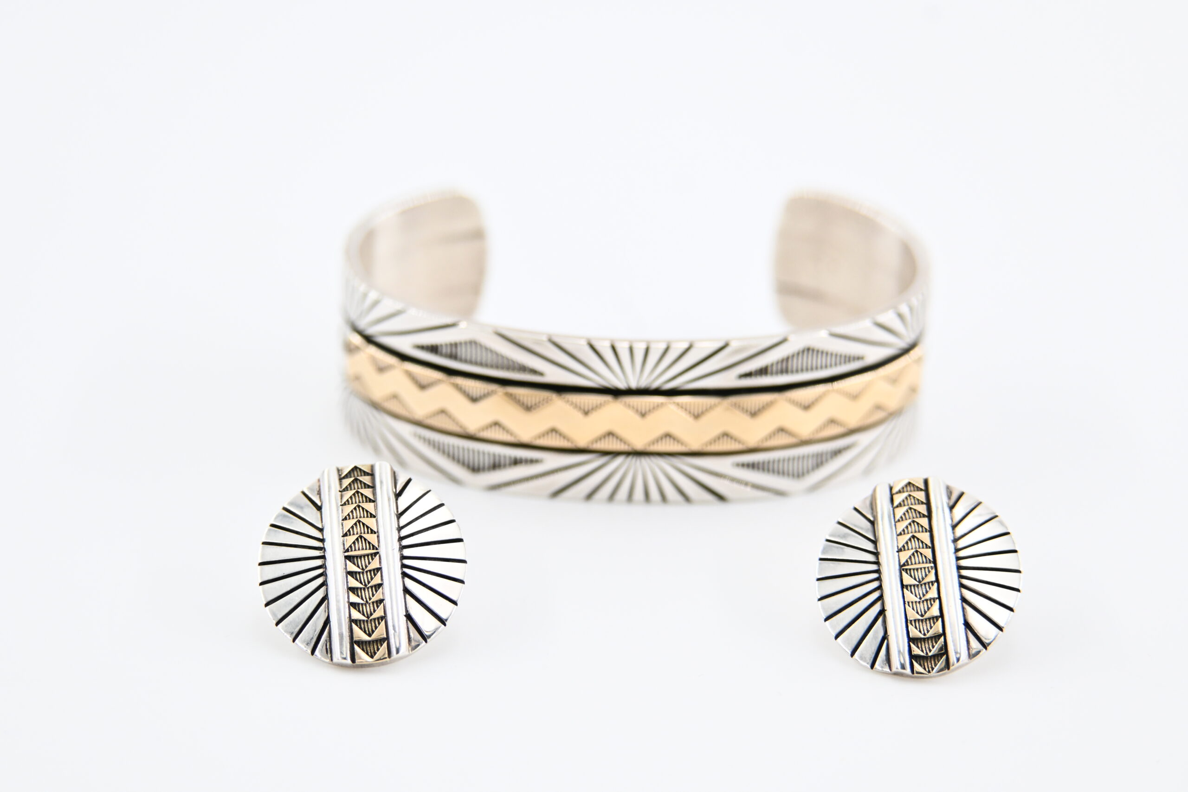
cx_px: 594
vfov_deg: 14.7
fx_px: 3069
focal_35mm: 93
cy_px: 396
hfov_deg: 21.9
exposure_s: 1/500
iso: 800
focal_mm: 62
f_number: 5
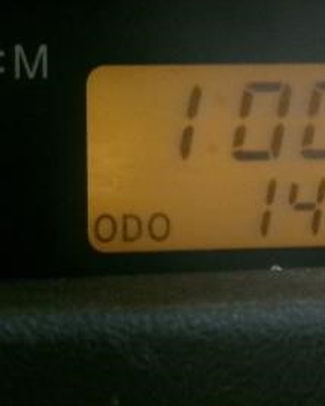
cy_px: 138
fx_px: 2738
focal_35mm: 228
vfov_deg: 8.5
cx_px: 304
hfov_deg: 6.8
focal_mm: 14
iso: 800
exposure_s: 1/4
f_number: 5.4
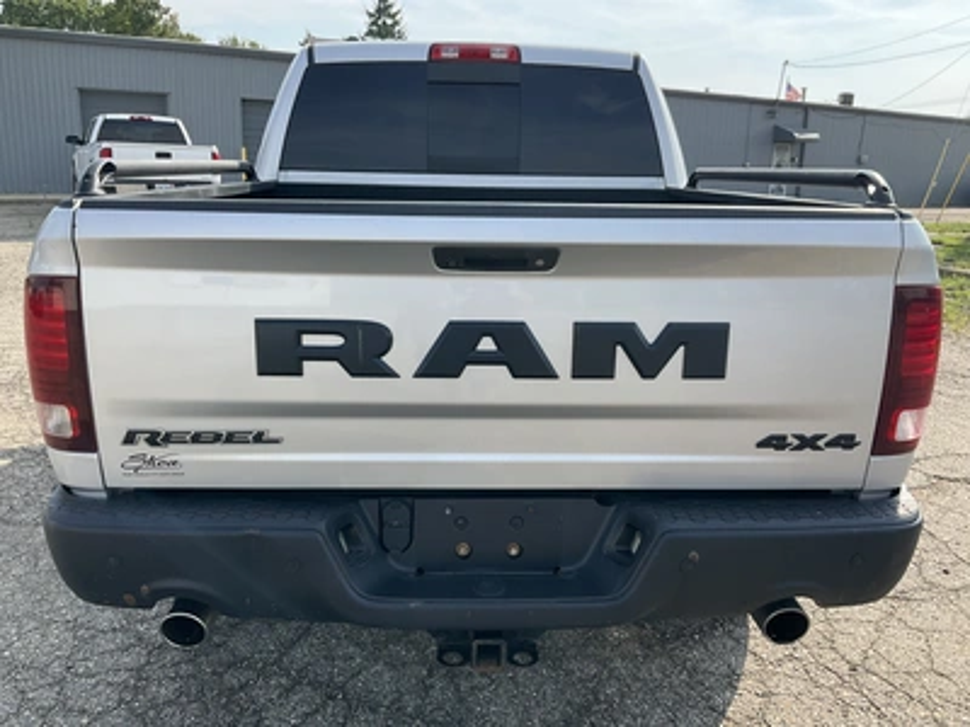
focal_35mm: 29
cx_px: 485
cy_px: 364
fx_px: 813
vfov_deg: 48.2
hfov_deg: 61.7
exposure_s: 1/829
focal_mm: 3
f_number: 1.8
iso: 25
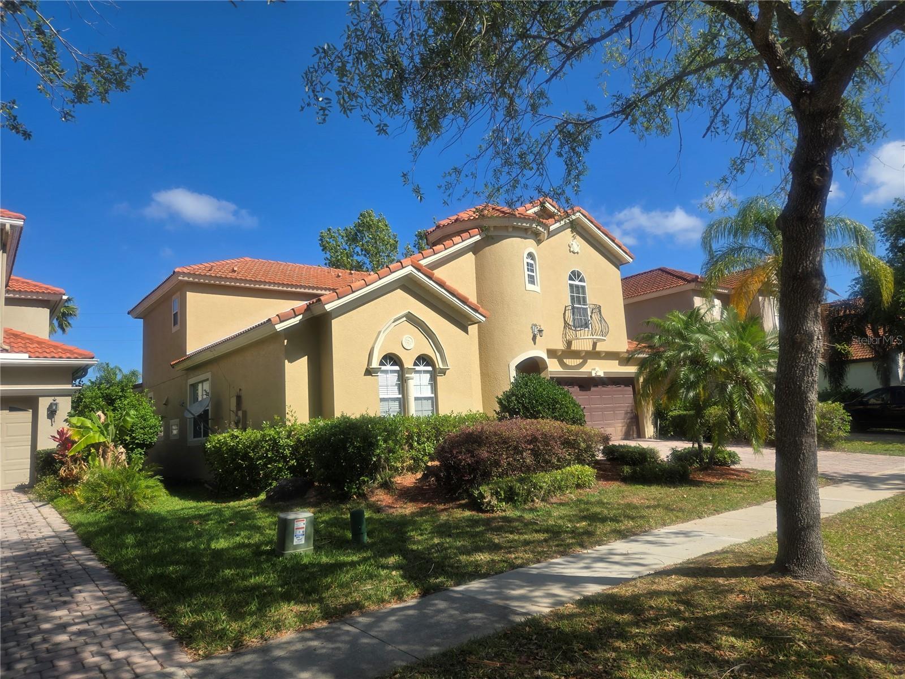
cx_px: 452
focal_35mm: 23
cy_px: 340
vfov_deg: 58.9
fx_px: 601
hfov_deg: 73.9
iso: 25
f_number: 1.8
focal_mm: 5.4
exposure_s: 1/1770
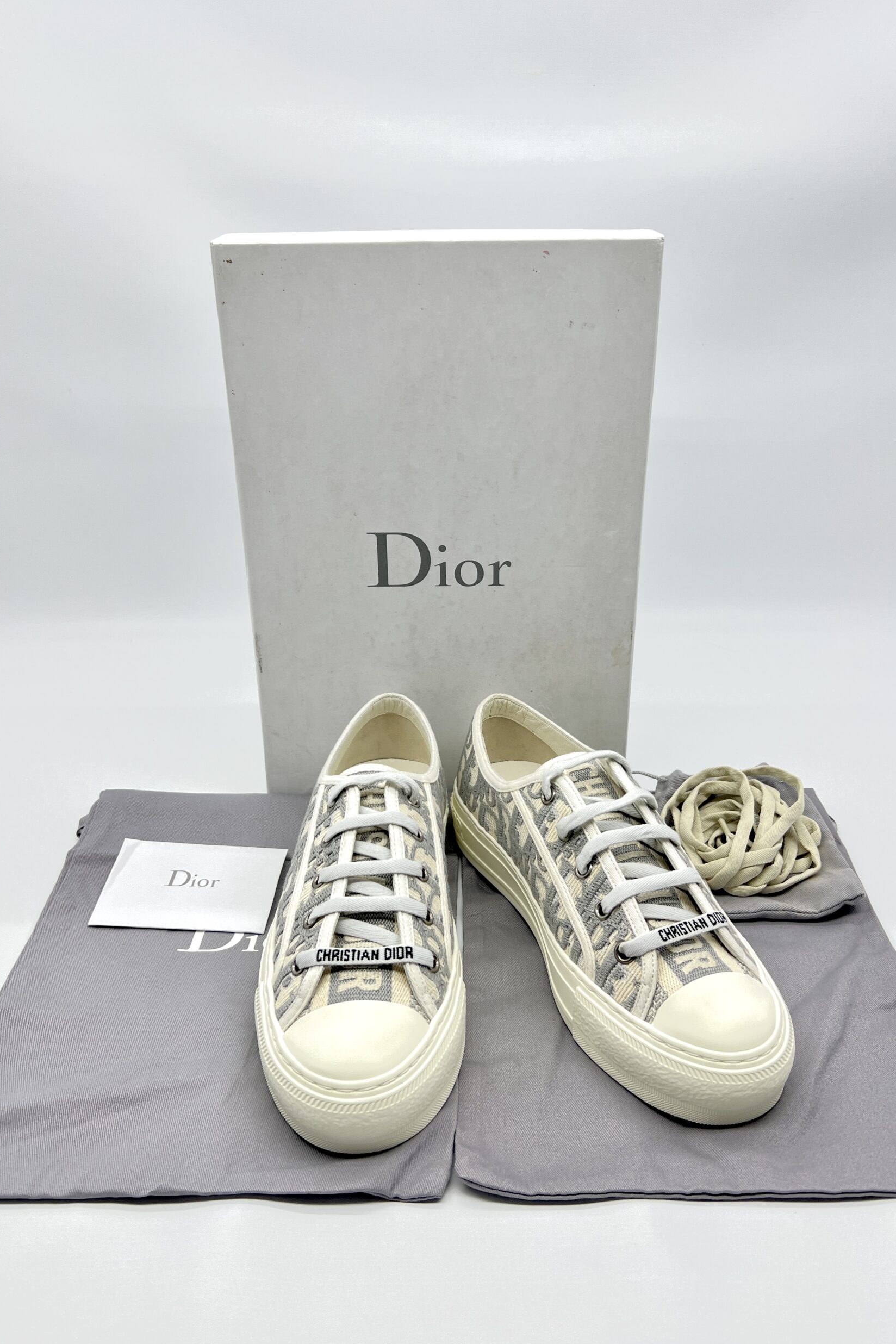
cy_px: 649
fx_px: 1045
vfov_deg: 65.5
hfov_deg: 46.4
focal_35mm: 28
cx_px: 444
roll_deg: +0.8
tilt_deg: -22.6
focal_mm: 5.7
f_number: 1.5
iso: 32
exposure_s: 1/145
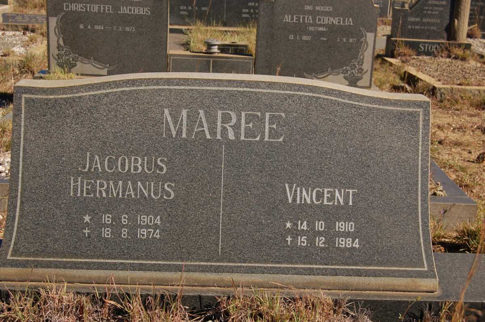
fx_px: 706
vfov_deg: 25.7
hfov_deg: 37.9
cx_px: 242
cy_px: 161
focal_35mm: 52
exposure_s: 1/400
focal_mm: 35
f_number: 6.3
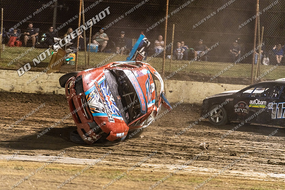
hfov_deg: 17.6
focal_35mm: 116
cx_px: 143
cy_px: 95
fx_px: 918
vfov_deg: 11.8
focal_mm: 115
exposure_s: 1/160
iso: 1600
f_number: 2.8
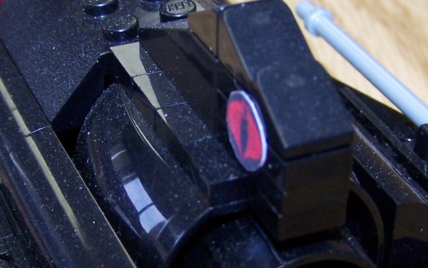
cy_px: 192
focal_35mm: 99
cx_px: 215
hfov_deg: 21.0
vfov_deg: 13.2
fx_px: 1155
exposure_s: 1/90
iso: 140
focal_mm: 6.3
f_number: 2.8
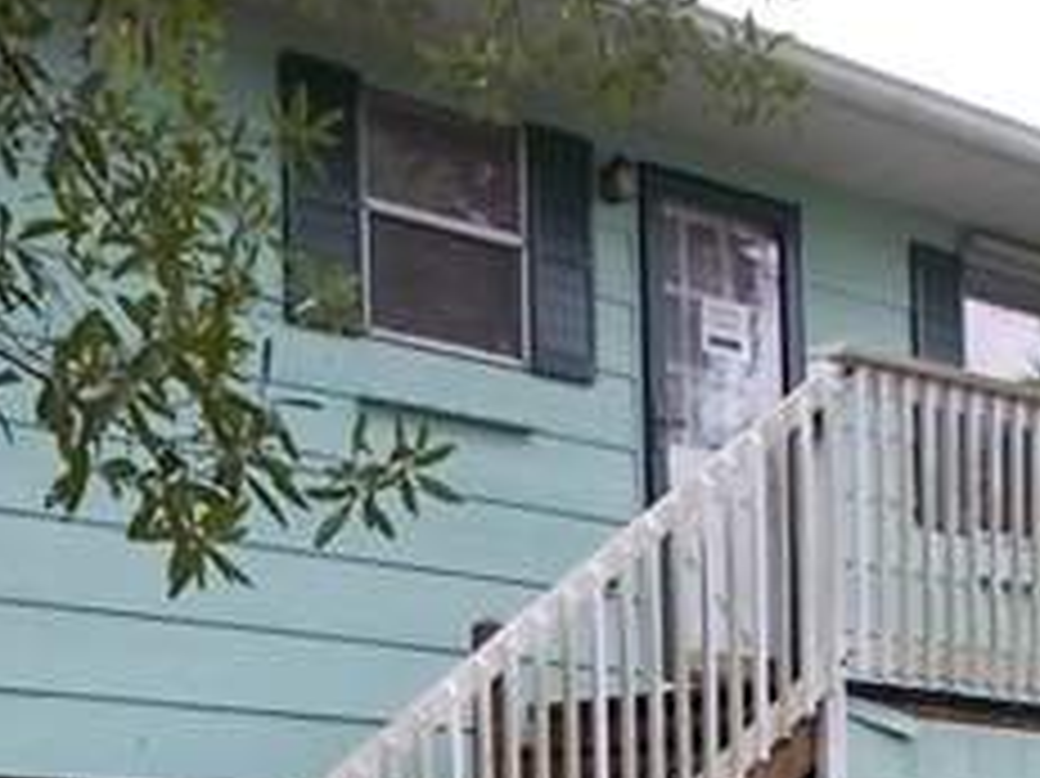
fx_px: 2703
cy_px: 935
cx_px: 414
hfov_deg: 21.8
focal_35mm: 90
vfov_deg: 15.8
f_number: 3.2
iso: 80
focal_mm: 4.6
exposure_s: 1/60
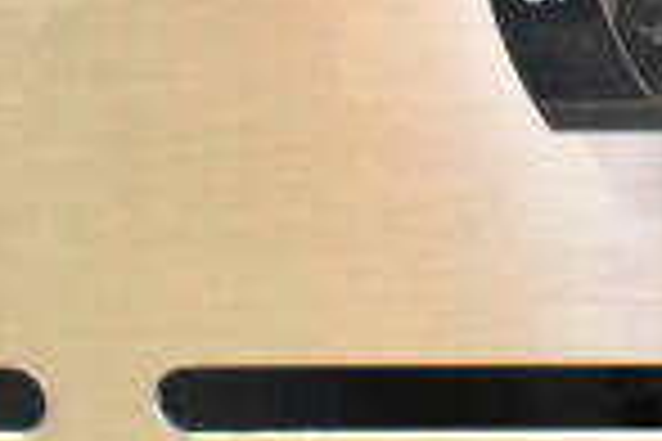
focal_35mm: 180
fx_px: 3311
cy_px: -214
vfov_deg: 7.5
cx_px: 1288
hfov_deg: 10.5
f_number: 4.2
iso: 9000
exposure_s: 1/50
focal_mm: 29
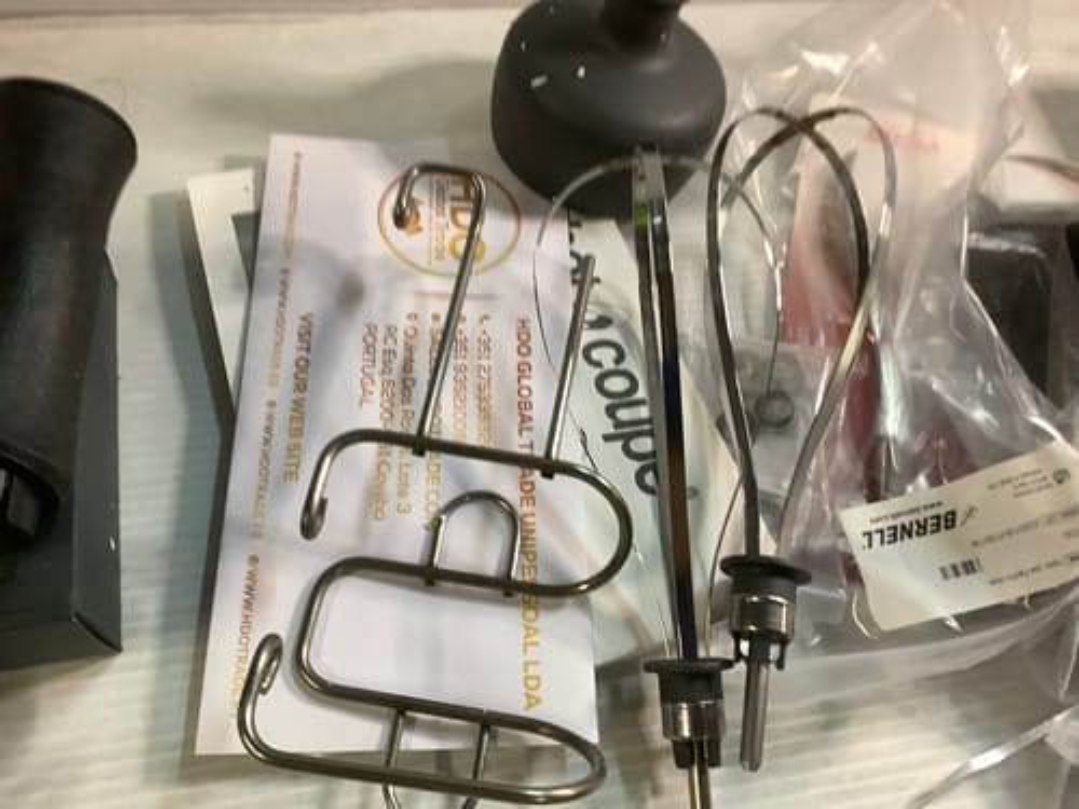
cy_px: 404
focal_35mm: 31
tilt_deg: -60.3
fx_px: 966
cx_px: 540
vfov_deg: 45.4
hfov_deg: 58.4
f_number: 2.4
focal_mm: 3.3
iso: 125
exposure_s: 1/50
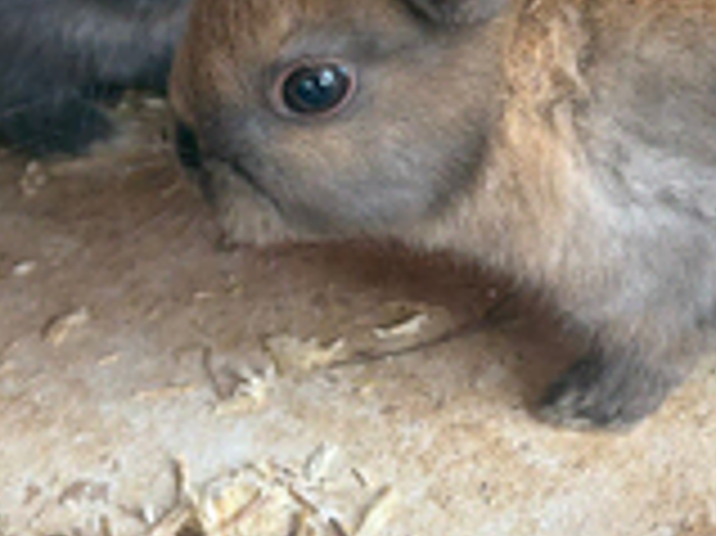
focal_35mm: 77
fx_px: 1591
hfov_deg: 25.1
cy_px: 34
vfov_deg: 18.7
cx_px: 511
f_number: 1.6
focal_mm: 5.96
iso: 80
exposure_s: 1/121
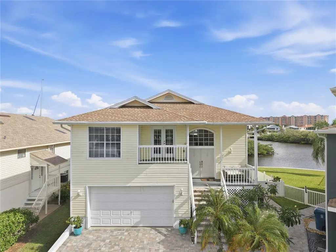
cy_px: 126
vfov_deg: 56.8
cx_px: 168
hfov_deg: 71.6
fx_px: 233
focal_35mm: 24
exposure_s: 1/3200
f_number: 1.8
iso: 150
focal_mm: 8.7
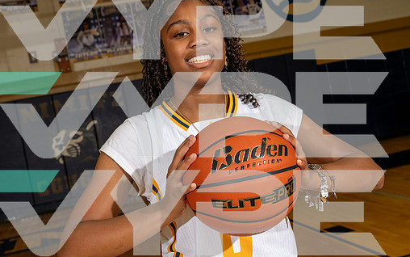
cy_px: 115
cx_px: 183
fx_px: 559
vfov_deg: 25.8
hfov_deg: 40.2
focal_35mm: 50
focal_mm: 43
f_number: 8
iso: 800
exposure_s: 1/250
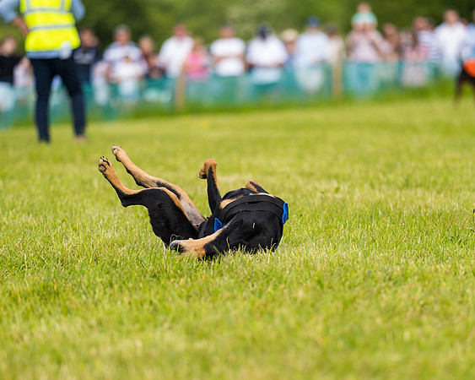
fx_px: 2772
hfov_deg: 9.8
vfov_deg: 7.8
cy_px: 244
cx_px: 295
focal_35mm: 197
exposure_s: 1/1000
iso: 50
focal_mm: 135
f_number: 1.8
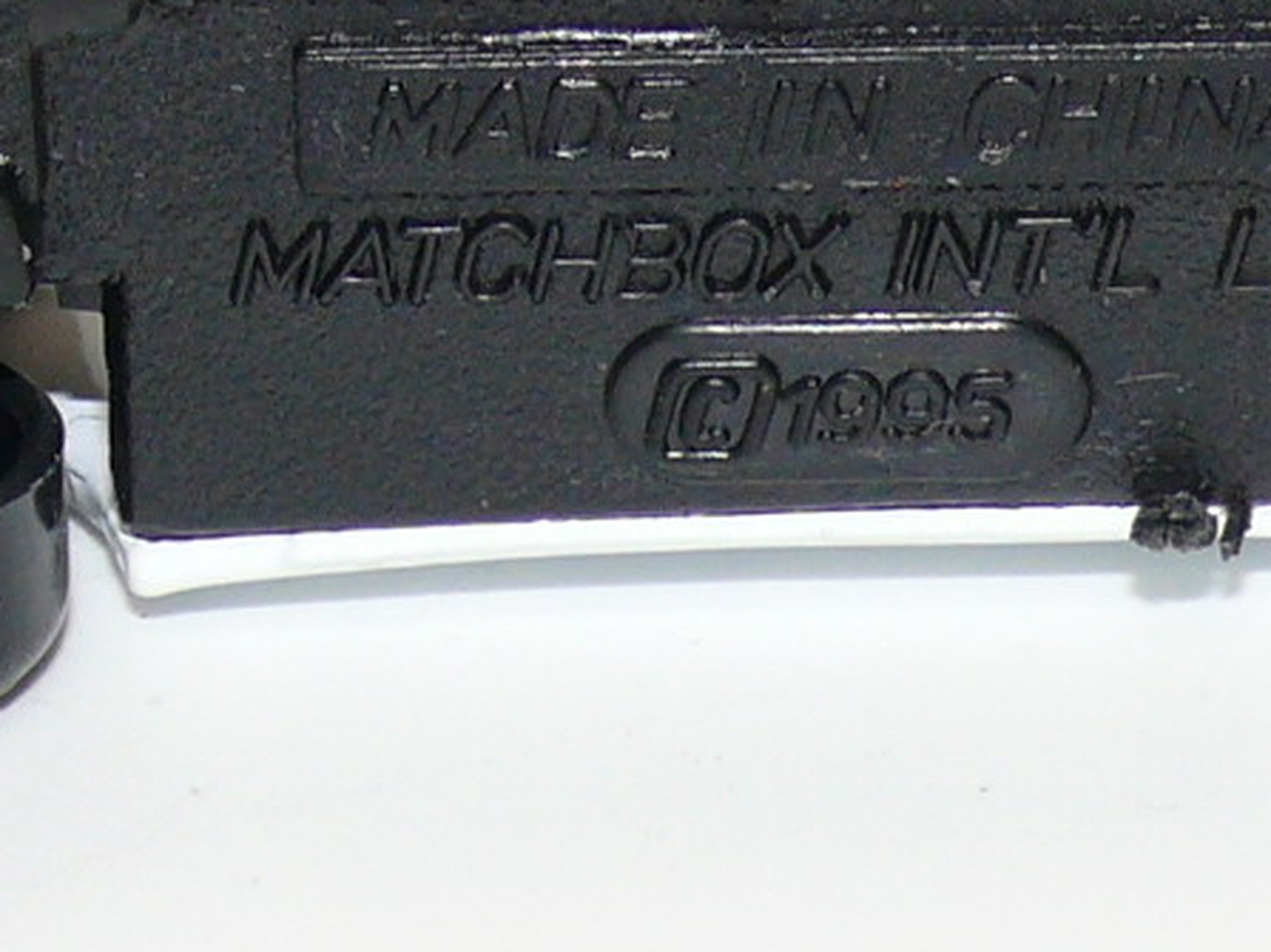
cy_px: -290
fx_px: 12737
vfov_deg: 4.3
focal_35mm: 347
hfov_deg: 5.7
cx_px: 904
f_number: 4
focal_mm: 13.2
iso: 100
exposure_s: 1/30
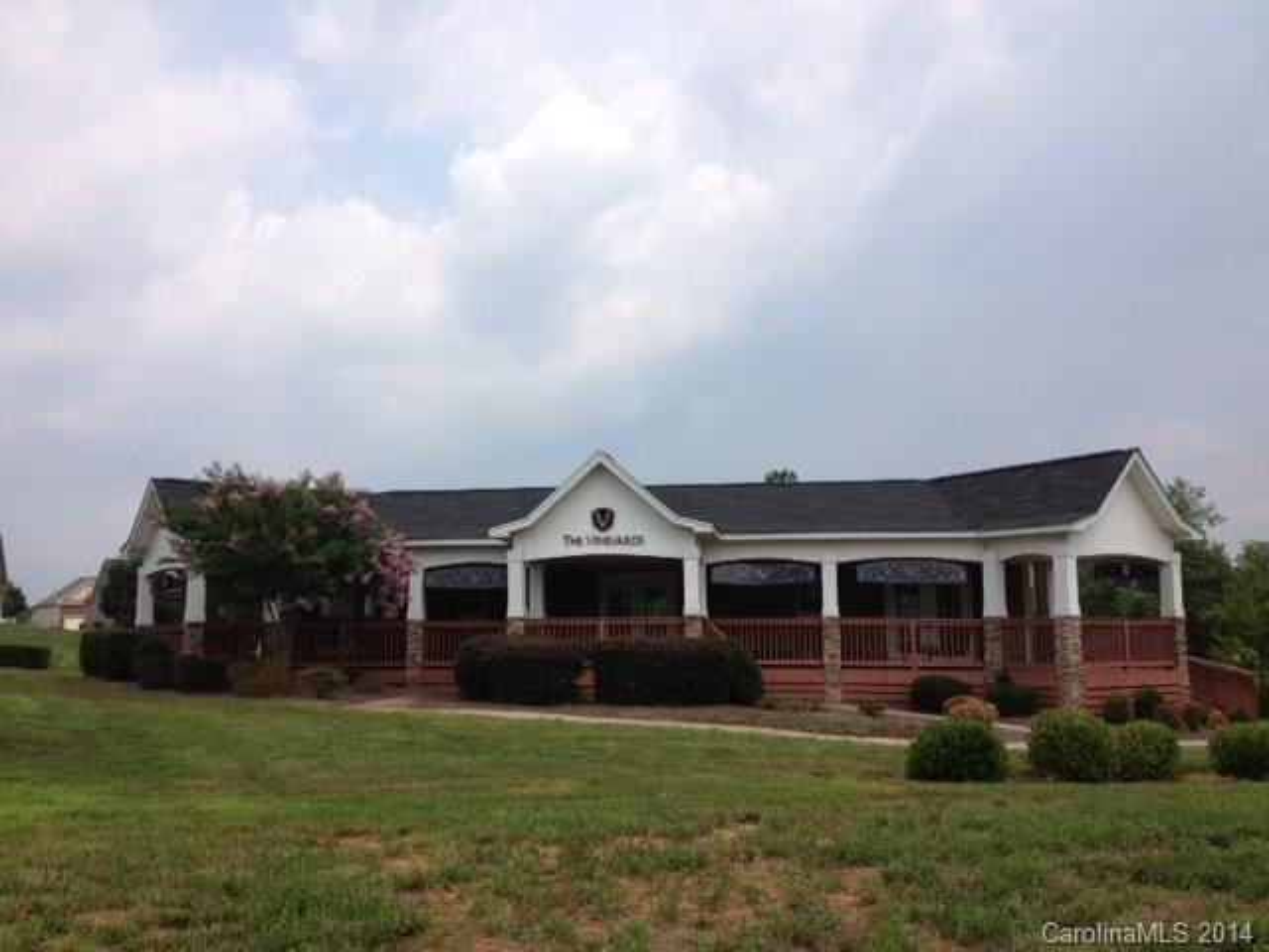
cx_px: 634
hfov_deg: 52.6
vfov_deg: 40.7
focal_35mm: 35
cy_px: 476
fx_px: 1283
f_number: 2.4
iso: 50
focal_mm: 4.28
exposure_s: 1/2304
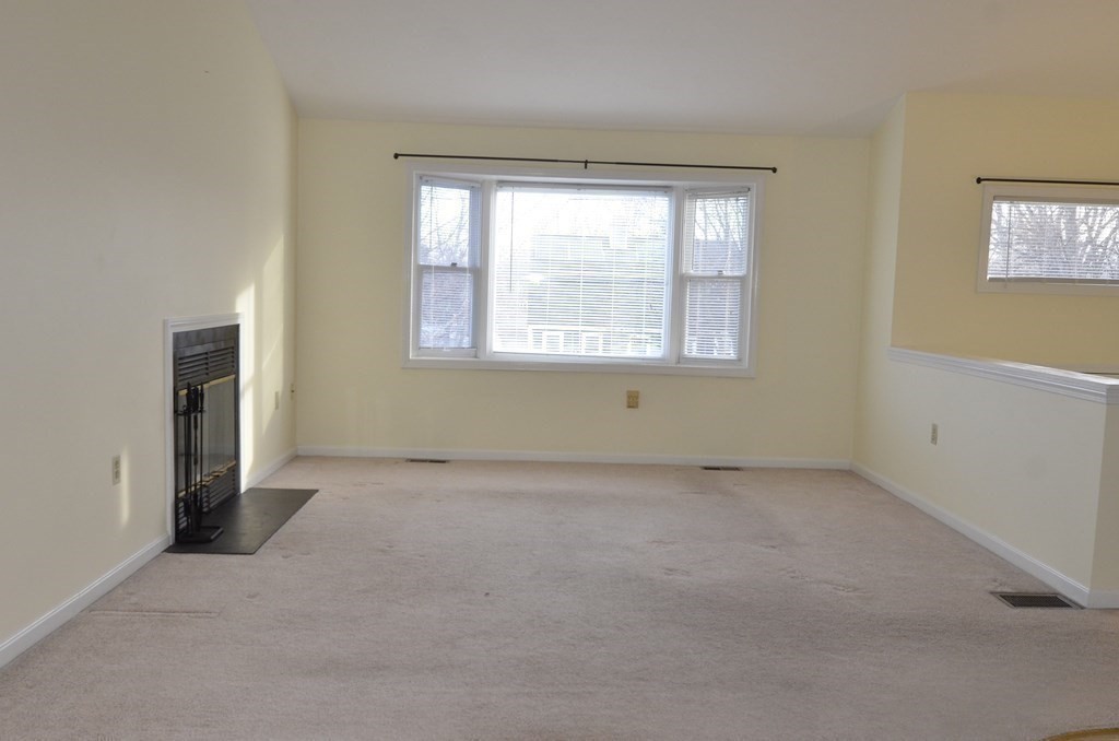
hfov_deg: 59.6
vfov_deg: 41.5
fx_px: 977
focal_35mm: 32
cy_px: 370
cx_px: 560
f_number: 5.6
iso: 1600
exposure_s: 1/200
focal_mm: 21
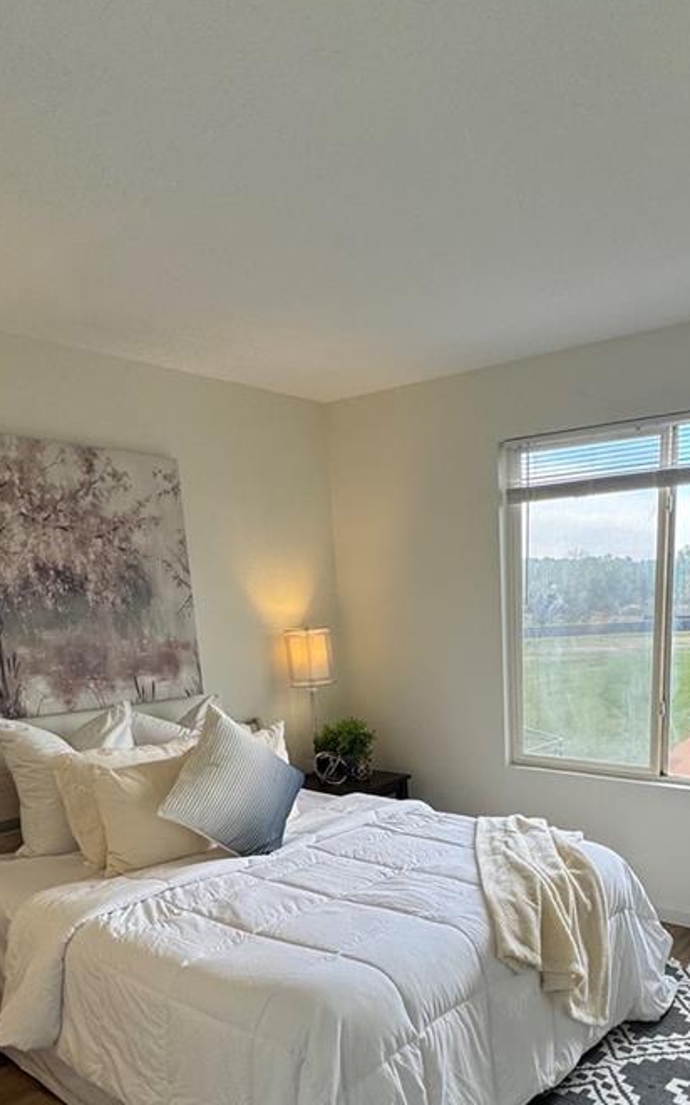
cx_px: 477
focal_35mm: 27
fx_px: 813
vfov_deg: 65.2
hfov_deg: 45.1
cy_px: 797
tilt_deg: -14.4
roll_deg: +2.1
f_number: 2.2
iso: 64
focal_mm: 2.22
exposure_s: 1/120
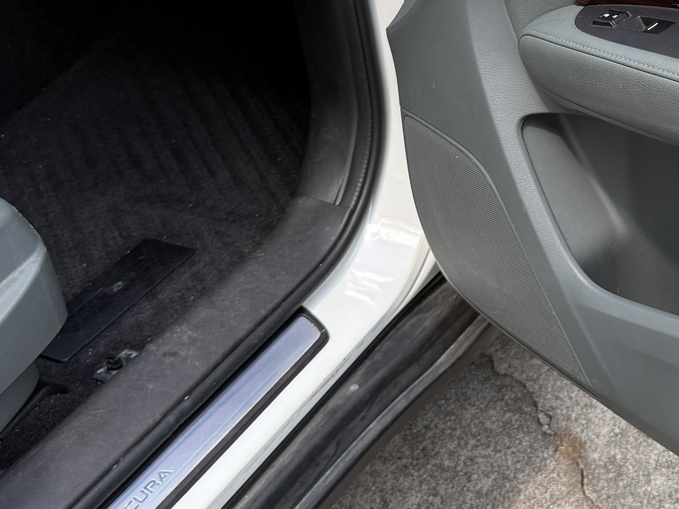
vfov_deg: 21.8
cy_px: 69
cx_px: 632
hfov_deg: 28.1
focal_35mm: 66
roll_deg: +5.4
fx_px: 1295
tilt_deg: -34.1
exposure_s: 1/671
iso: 80
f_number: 1.78
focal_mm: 6.76
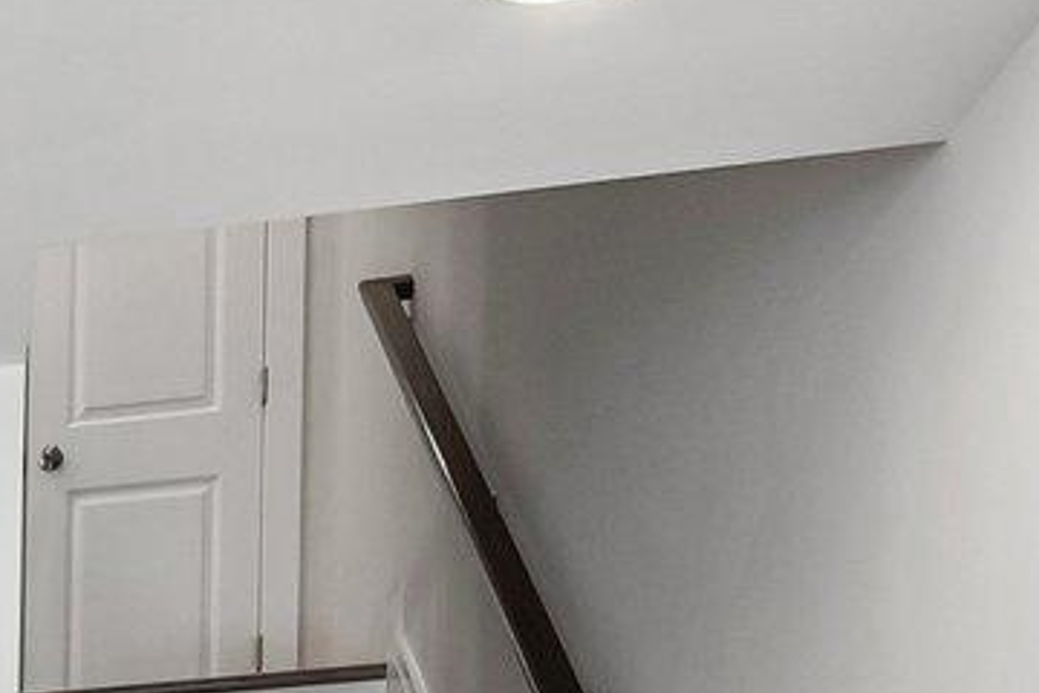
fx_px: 2626
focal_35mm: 91
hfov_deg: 17.3
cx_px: -932
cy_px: 1468
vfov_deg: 12.8
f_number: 8
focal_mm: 16
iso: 400
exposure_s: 1/60
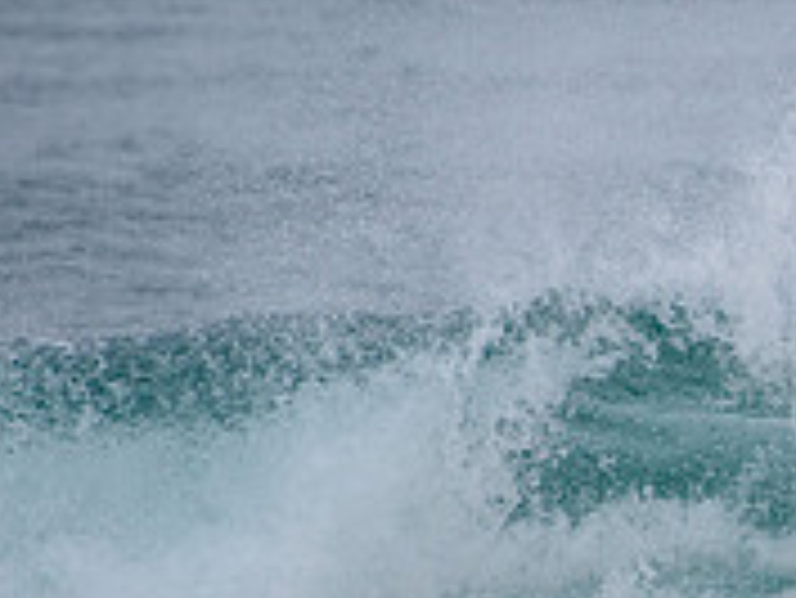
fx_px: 36173
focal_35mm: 1572
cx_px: 1282
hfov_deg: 1.3
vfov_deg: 0.9
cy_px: 542
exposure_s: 1/2000
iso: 320
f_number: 5.6
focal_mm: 500
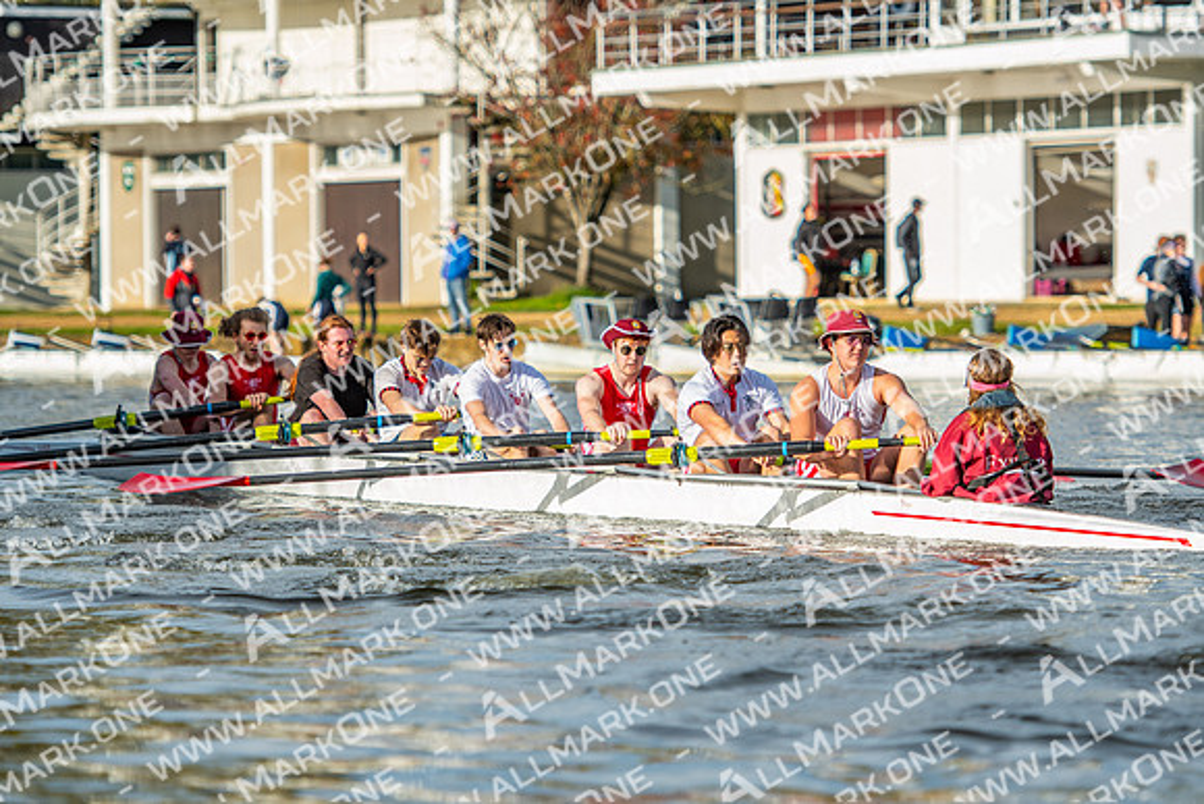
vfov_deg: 6.8
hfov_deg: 10.2
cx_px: 602
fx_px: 6774
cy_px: 402
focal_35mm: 202
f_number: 2.8
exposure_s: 1/2500
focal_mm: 135
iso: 200
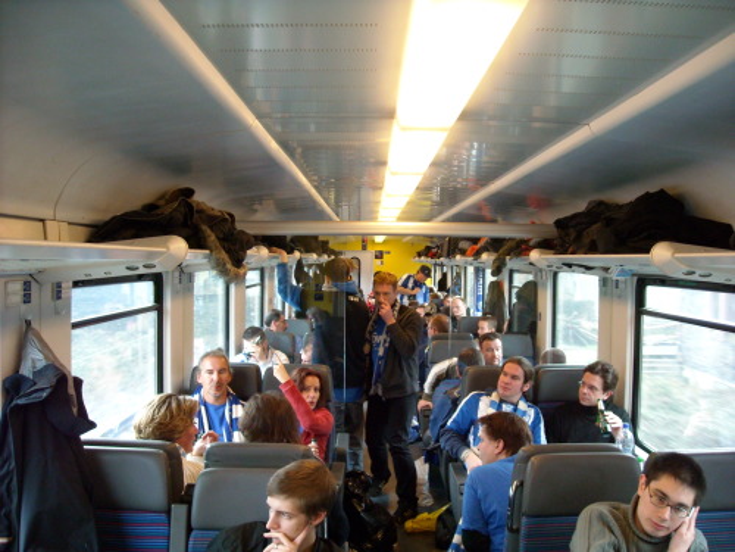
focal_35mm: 35
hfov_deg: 52.6
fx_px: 743
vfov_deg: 40.7
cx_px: 368
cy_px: 276
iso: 383
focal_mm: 5.7
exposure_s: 1/60
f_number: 2.8
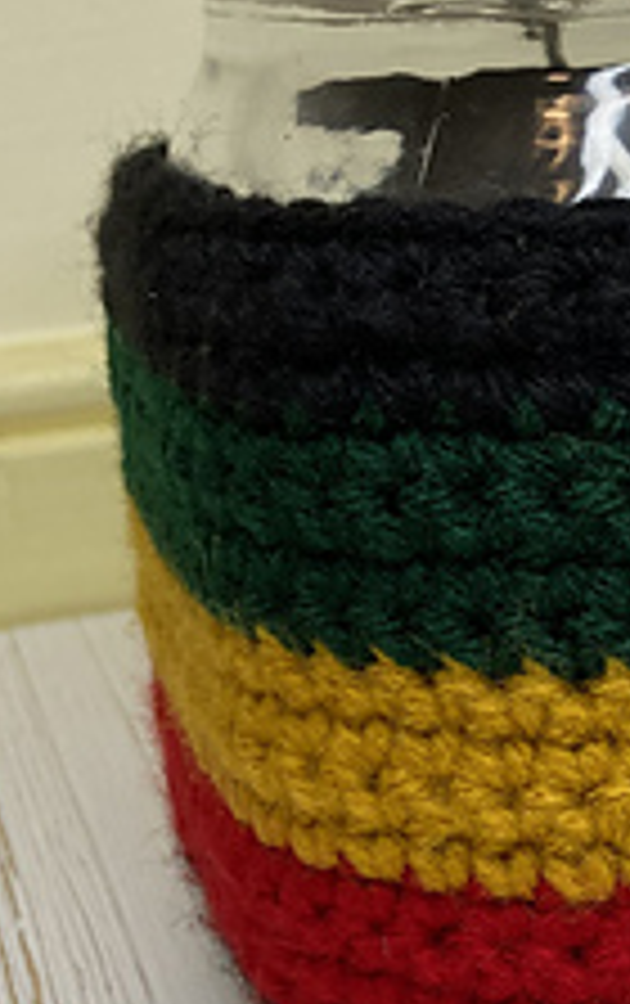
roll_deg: +2.6
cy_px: 567
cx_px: 693
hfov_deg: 16.1
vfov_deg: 26.1
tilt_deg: -16.5
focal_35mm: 79
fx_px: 2163
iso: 125
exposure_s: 1/120
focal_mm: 4.25
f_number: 1.8
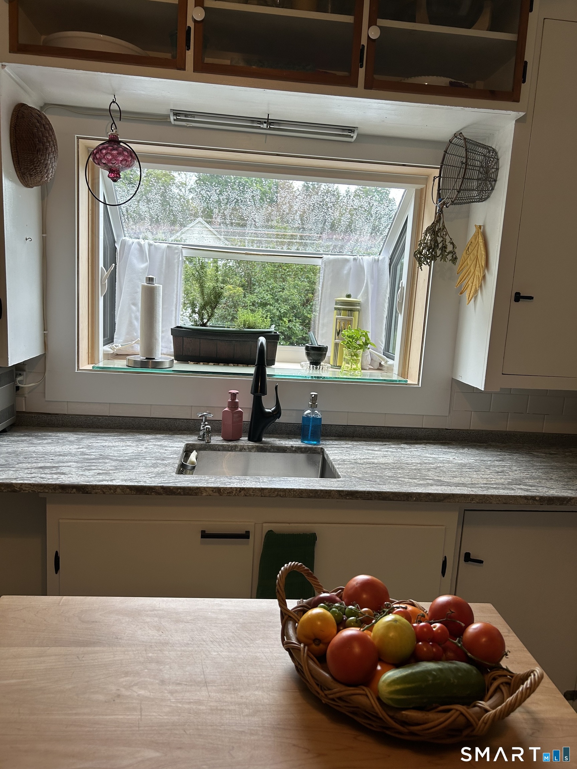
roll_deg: -3.2
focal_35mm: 26
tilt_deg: -10.3
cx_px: 288
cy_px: 384
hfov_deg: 53.1
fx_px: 578
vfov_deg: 67.3
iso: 50
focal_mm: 5.7
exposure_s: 1/120
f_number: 1.5
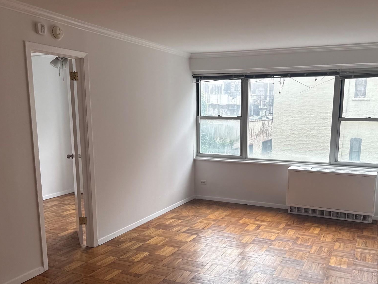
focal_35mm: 32
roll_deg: -0.1
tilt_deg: -9.9
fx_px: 349
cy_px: 172
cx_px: 227
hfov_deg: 56.4
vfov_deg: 43.9
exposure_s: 1/120
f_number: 1.78
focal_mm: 6.76
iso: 125
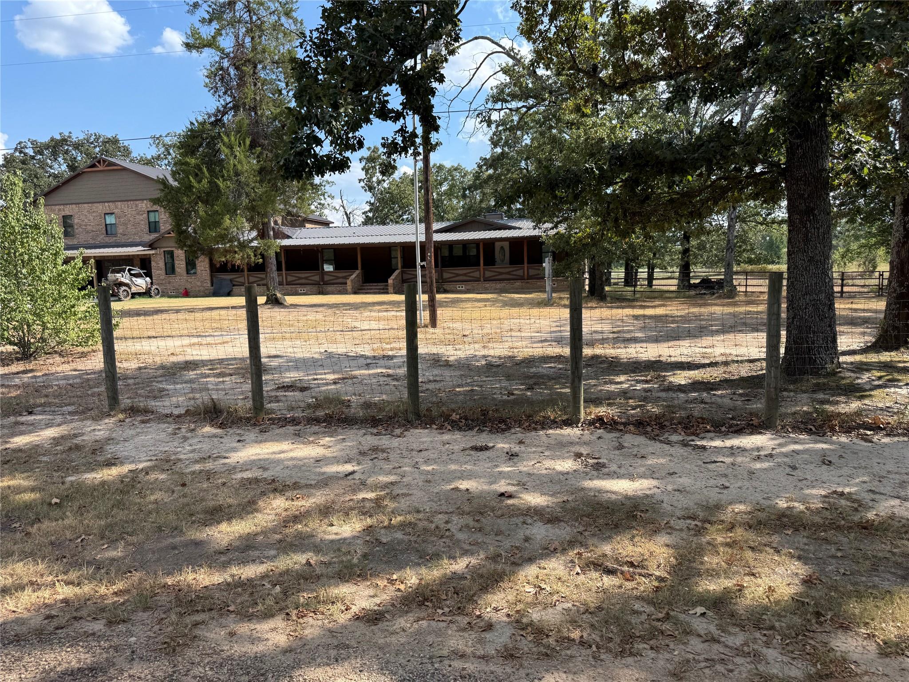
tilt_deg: -6.4
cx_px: 454
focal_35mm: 24
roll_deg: +3.0
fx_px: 630
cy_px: 341
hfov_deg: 71.6
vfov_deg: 56.8
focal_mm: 6.76
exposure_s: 1/2169
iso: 80
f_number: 1.78
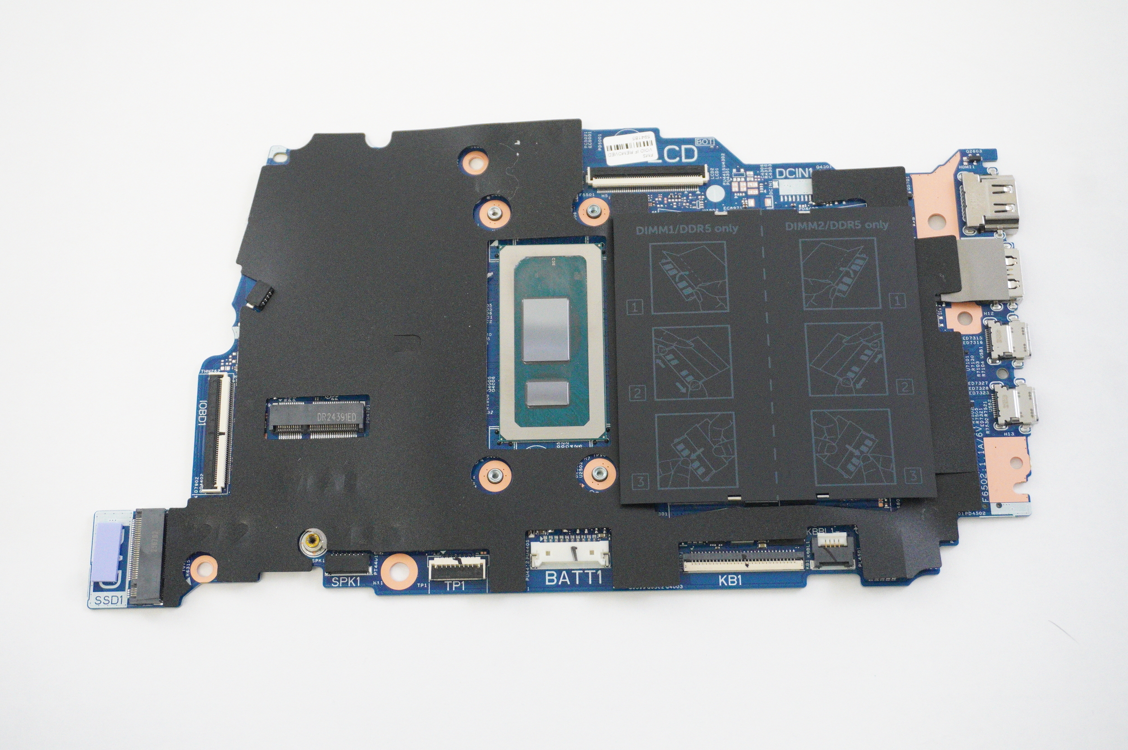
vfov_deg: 26.4
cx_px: 564
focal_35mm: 51
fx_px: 1596
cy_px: 375
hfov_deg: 38.9
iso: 6400
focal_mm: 34
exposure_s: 1/250
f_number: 5.6
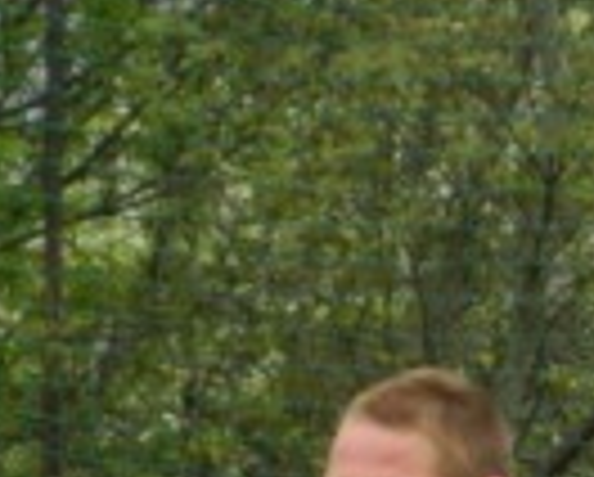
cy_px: 688
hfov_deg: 1.5
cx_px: 248
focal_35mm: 1307
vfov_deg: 1.2
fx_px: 23011
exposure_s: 1/640
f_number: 5.7
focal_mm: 71.2
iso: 360
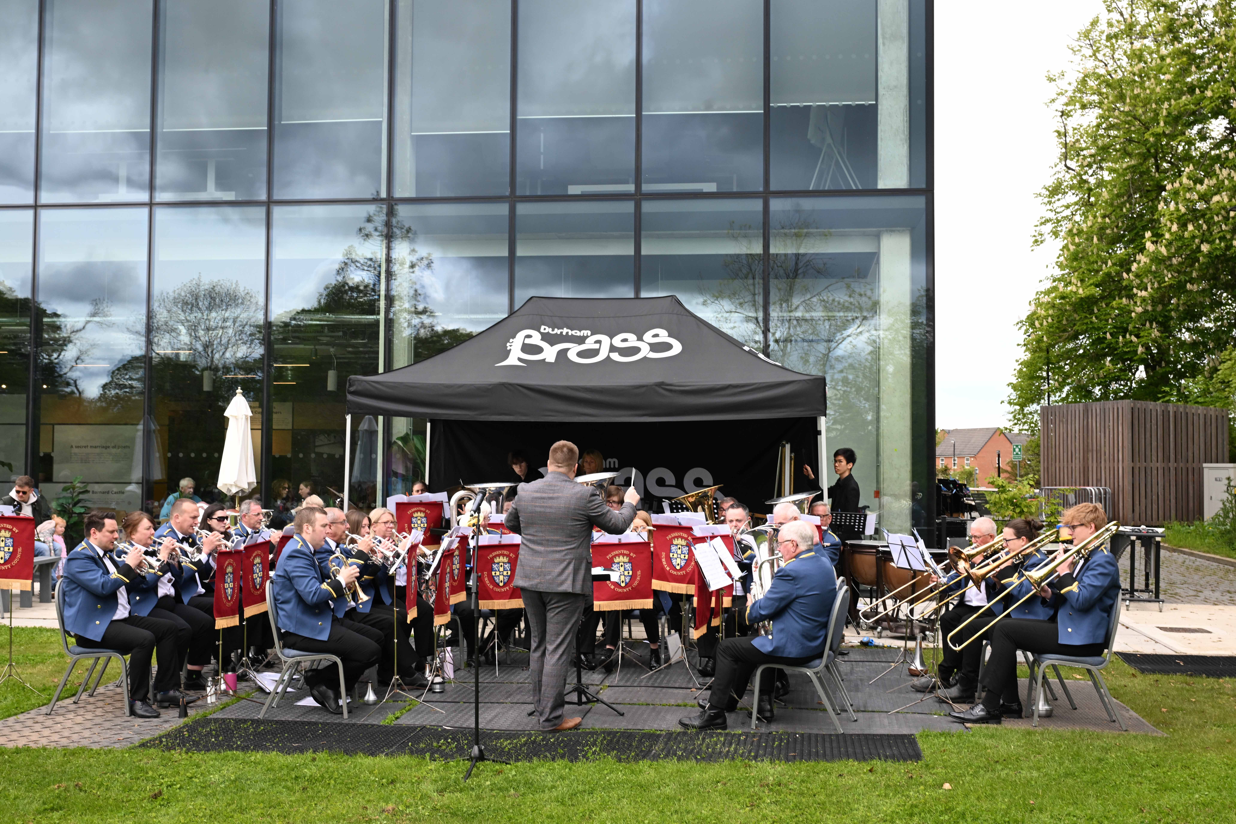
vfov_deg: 32.6
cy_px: 412
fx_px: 1408
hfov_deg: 47.4
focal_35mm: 41
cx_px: 618
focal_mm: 41
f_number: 9
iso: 400
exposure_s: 1/250
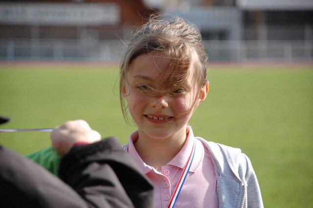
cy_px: 104
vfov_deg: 6.8
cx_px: 156
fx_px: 1758
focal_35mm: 202
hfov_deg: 10.2
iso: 1600
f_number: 5.6
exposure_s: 1/3200
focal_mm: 135
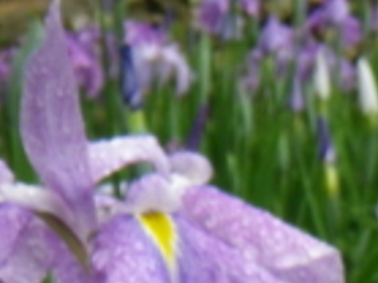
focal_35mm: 196
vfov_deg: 6.9
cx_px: 345
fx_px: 2138
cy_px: 797
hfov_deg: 10.0
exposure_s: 1/50
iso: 80
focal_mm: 6.1
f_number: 3.8
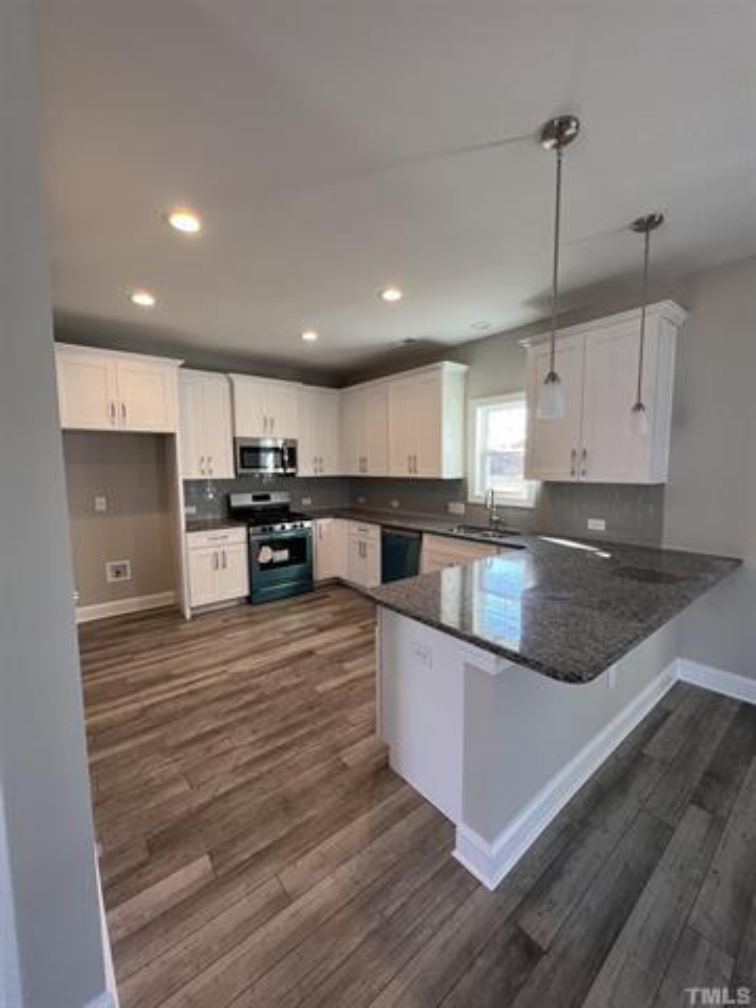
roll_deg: +2.0
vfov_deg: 106.2
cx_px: 378
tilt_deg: -3.3
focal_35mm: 13
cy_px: 504
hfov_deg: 89.9
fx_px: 379
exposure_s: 1/99
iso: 80
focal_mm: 1.57
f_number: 1.8
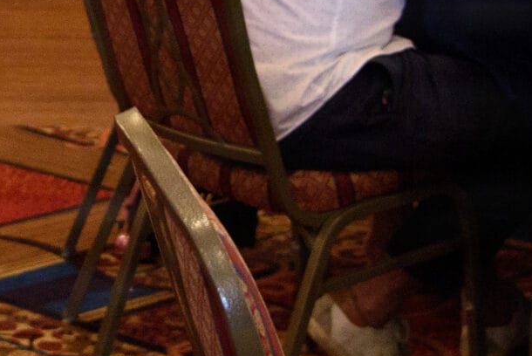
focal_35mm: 130
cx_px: -99
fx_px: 1923
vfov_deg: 10.2
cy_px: -188
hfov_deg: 15.2
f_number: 2.8
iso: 800
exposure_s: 1/200
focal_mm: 31
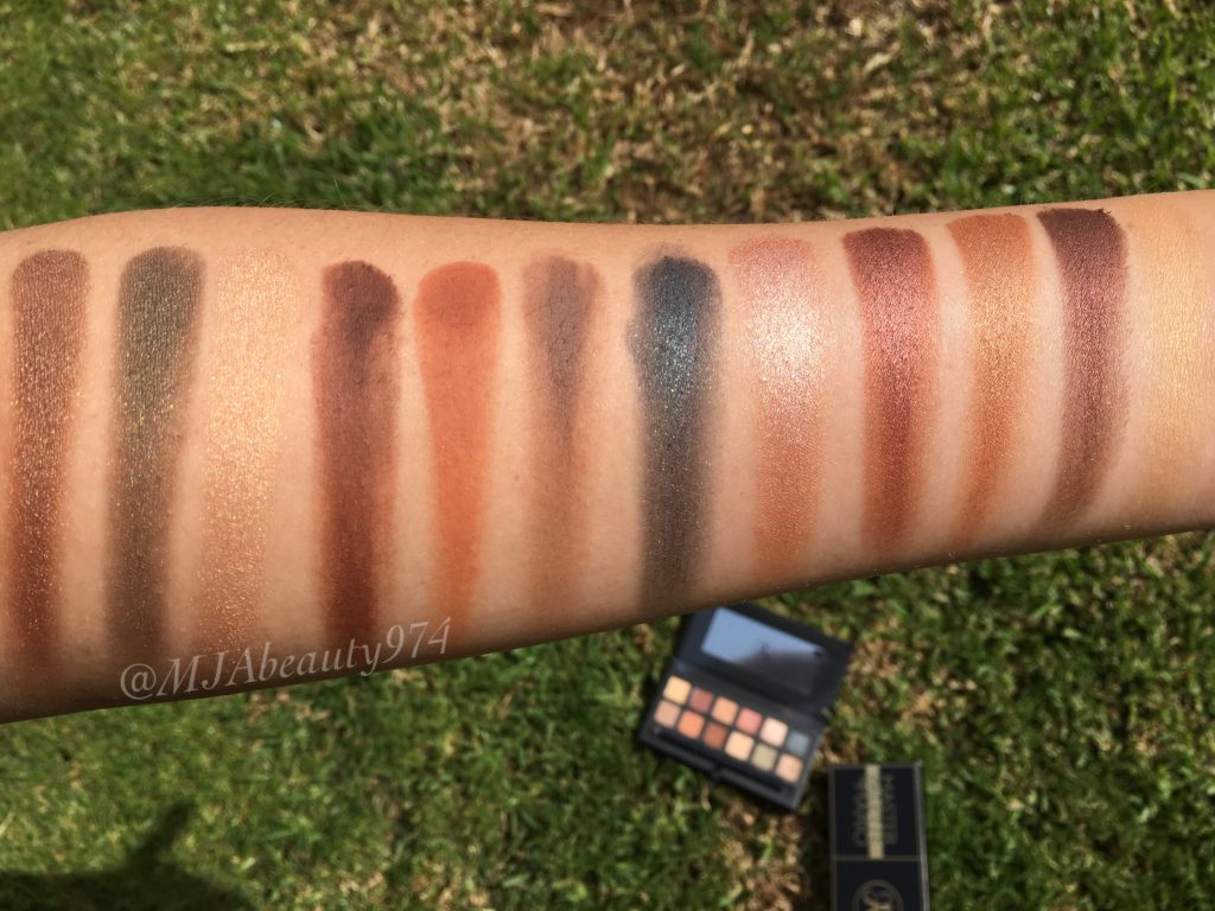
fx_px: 1018
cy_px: 456
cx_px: 608
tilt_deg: -58.3
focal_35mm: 29
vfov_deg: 48.2
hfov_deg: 61.7
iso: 25
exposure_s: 1/1972
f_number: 2.2
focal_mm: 4.15
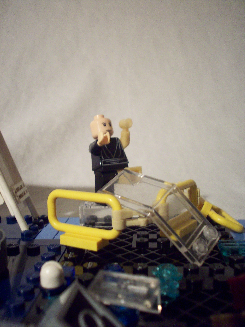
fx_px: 349
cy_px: 164
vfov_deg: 50.1
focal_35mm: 37
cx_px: 122
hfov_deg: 38.7
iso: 186
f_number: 2.8
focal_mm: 6.2
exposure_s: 1/8
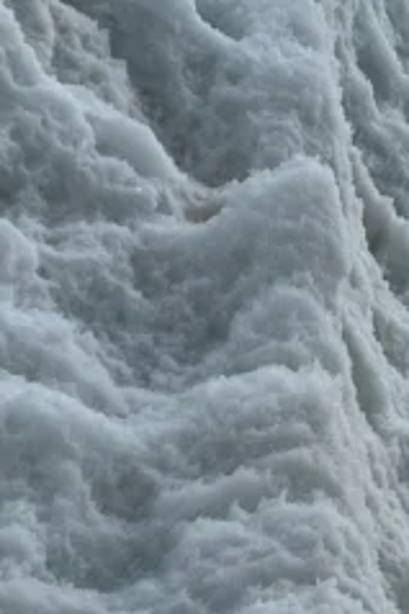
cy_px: 373
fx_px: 1980
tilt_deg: +37.5
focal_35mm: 116
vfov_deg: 17.6
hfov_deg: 11.3
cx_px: 617
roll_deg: -7.3
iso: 50
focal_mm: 5.7
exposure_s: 1/6211
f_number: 1.5
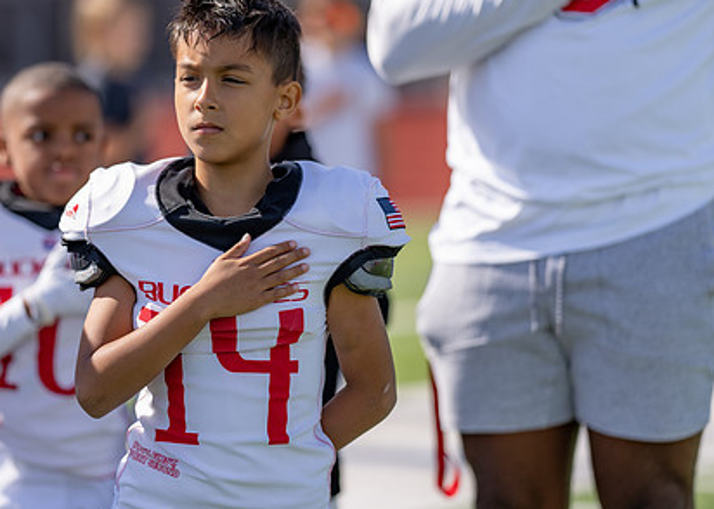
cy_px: 225
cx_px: 263
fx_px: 4034
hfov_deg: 10.1
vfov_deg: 7.2
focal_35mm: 199
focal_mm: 135
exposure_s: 1/4000
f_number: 1.8
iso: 100
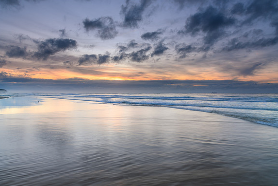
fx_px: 193
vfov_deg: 51.3
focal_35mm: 25
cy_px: 93
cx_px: 140
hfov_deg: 71.5
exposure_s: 1/2
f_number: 9
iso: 40
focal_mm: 24
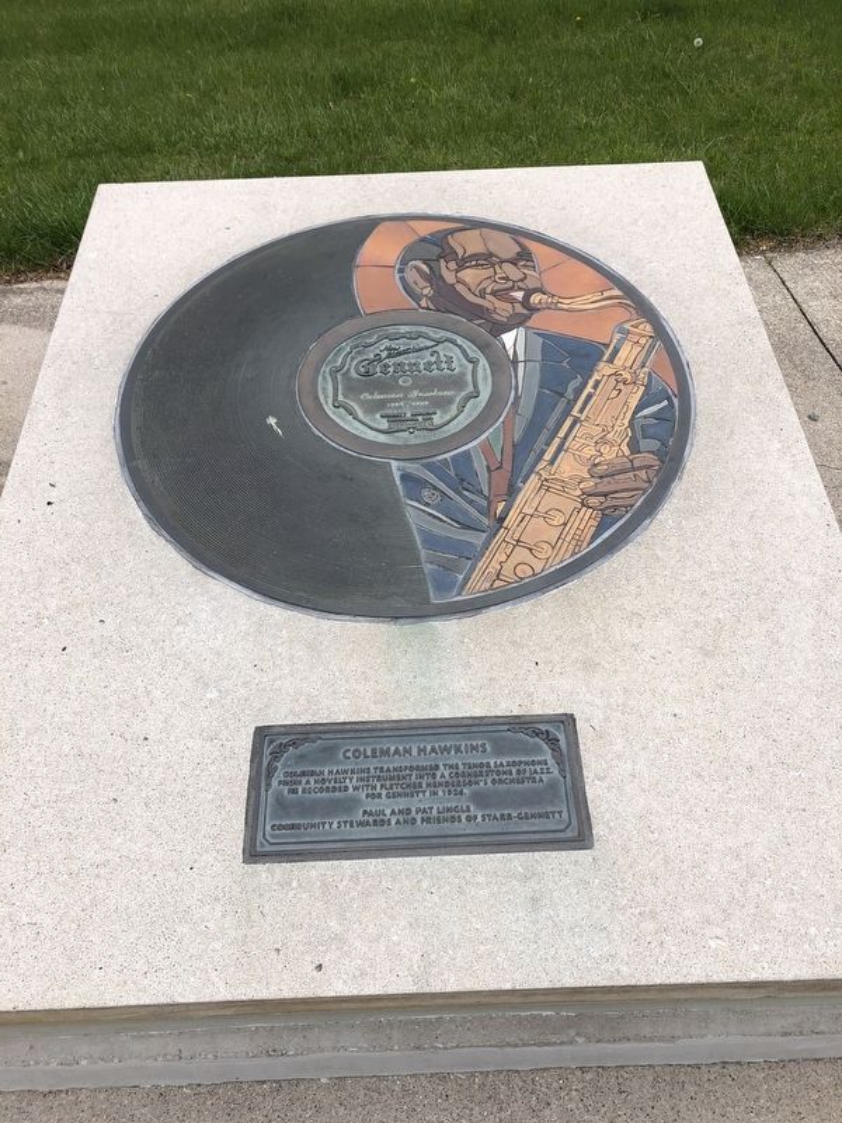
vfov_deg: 63.4
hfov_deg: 49.7
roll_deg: +3.0
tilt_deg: -43.5
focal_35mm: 28
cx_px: 421
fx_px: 908
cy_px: 562
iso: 20
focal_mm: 4
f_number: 1.8
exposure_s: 1/1779
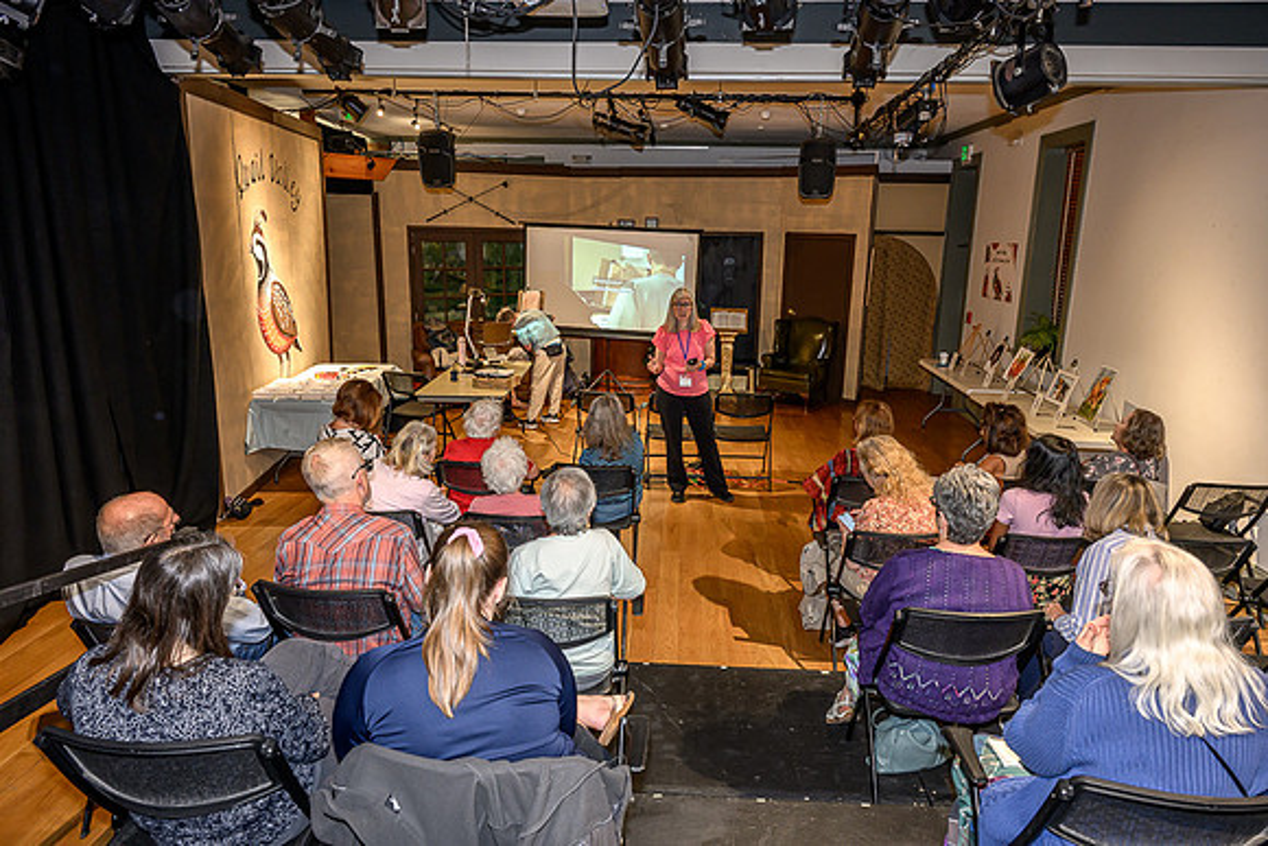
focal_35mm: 24
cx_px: 634
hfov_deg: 73.7
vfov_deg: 53.2
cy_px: 423
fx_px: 845
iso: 800
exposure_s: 1/40
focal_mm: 24
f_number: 7.1
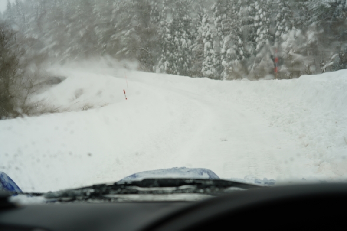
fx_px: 385
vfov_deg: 33.4
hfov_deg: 48.5
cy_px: 116
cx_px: 174
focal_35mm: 40
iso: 100
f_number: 5
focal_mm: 40
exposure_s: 1/60
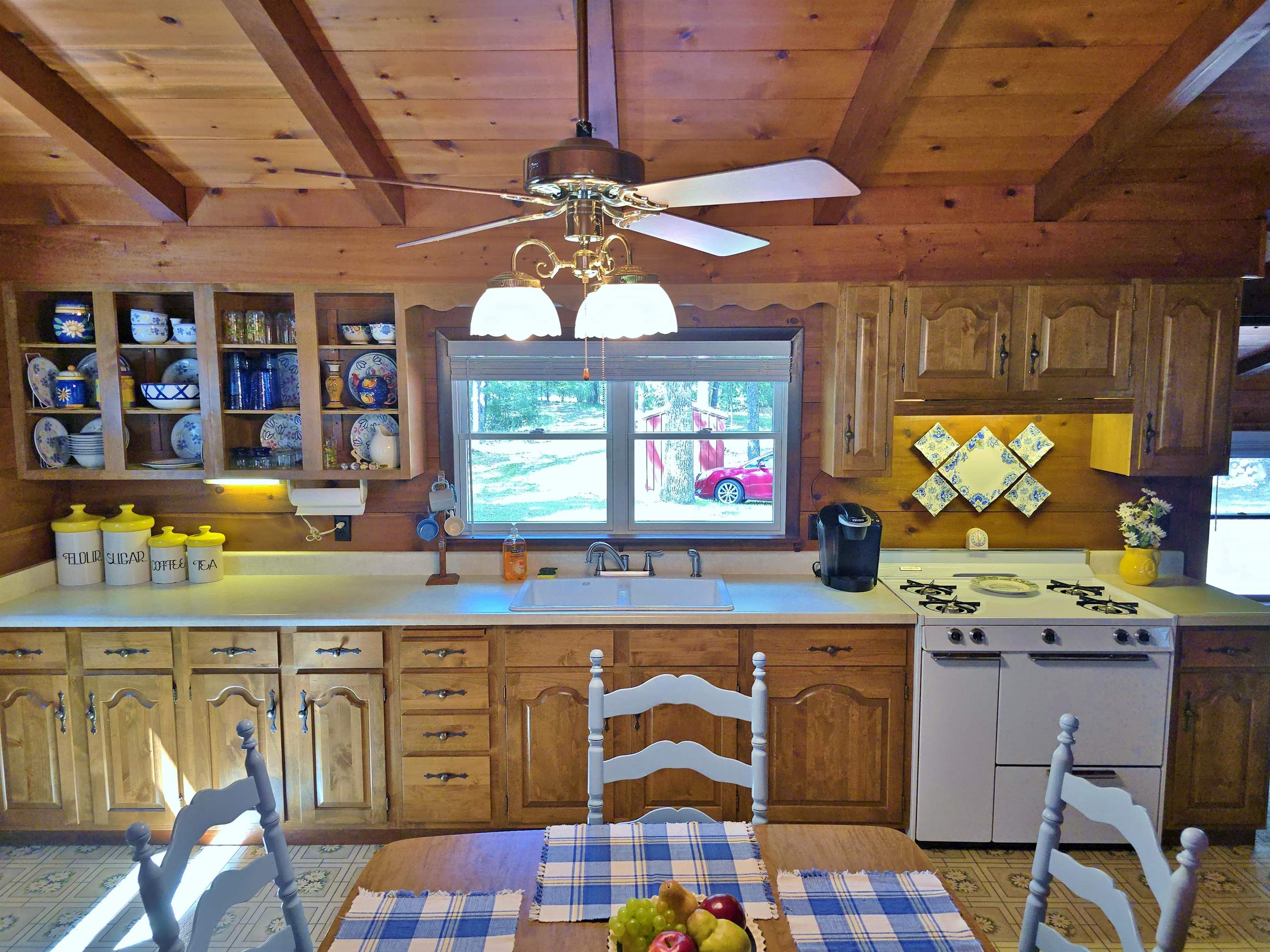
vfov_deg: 58.8
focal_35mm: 23
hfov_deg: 74.0
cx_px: 635
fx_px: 843
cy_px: 476
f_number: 1.7
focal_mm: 6.3
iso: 160
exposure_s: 1/120
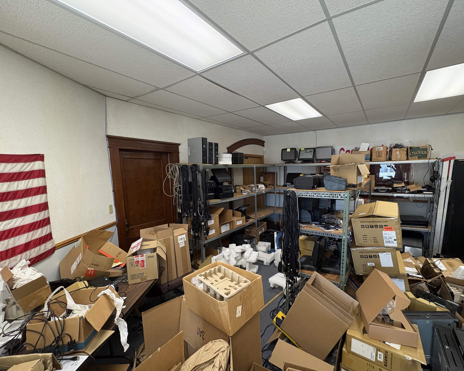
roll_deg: +0.7
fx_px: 206
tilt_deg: -6.2
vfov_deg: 84.0
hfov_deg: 96.6
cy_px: 190
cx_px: 252
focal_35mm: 15
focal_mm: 2.22
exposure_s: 1/60
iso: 320
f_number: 2.2
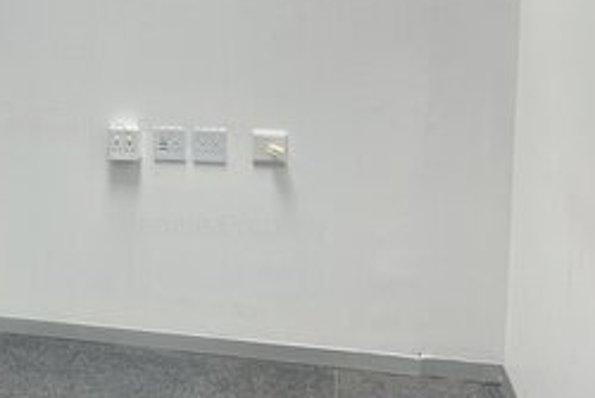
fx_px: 893
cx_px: 33
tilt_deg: -8.0
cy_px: 106
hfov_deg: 34.3
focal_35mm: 54
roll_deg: +1.1
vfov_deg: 24.8
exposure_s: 1/100
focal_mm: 5.1
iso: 50
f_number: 1.6
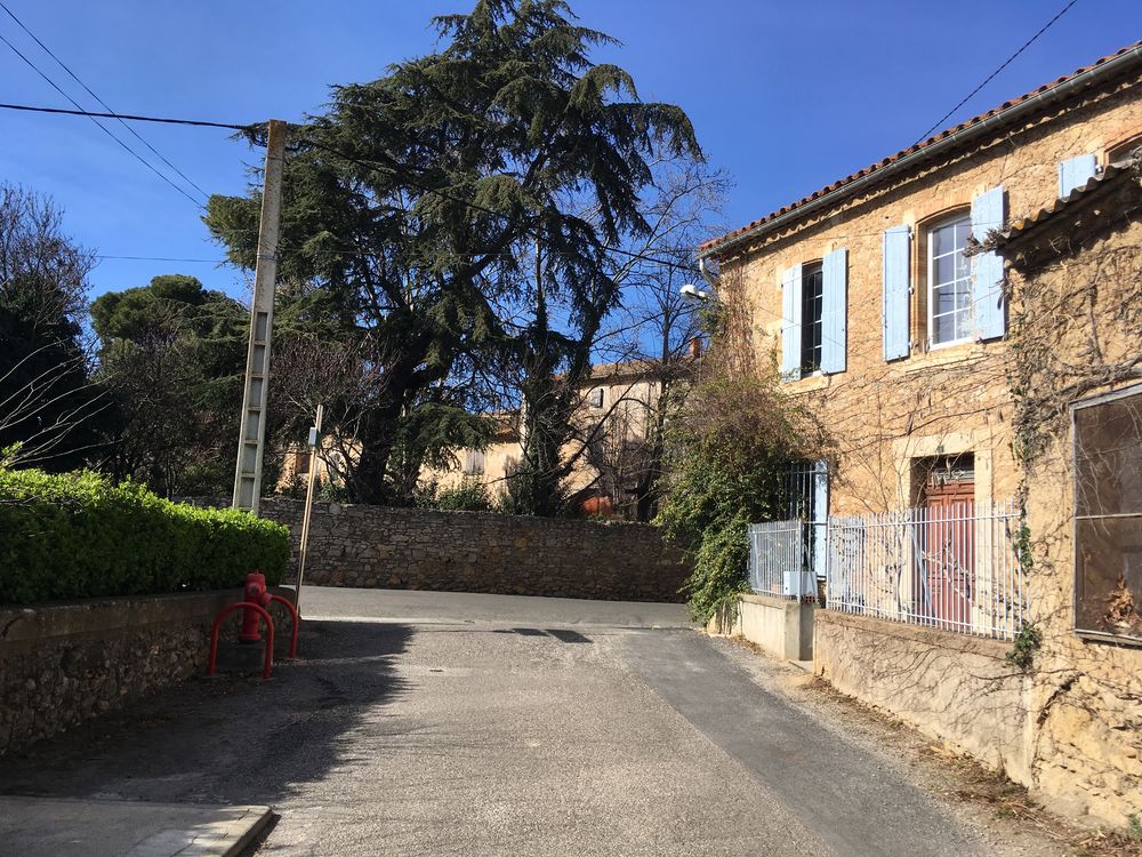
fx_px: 957
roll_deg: -3.0
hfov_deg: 61.7
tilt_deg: +8.7
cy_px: 428
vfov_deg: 48.2
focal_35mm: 29
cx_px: 571
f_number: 2.2
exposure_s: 1/1326
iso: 25
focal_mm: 4.15
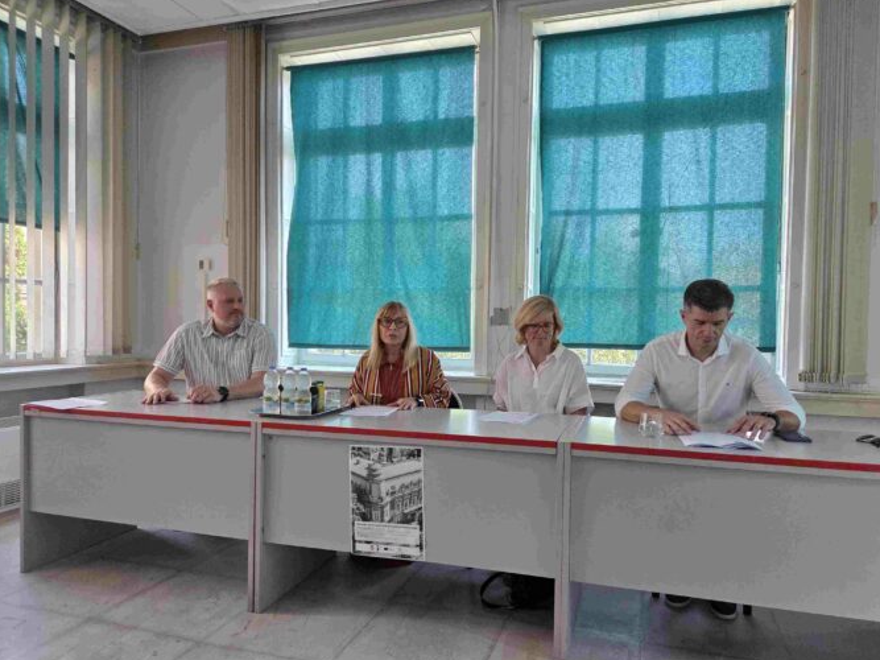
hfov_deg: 71.6
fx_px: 610
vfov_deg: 56.8
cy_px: 335
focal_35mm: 24
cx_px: 454
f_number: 1.8
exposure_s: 1/180
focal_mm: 5.4
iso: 160
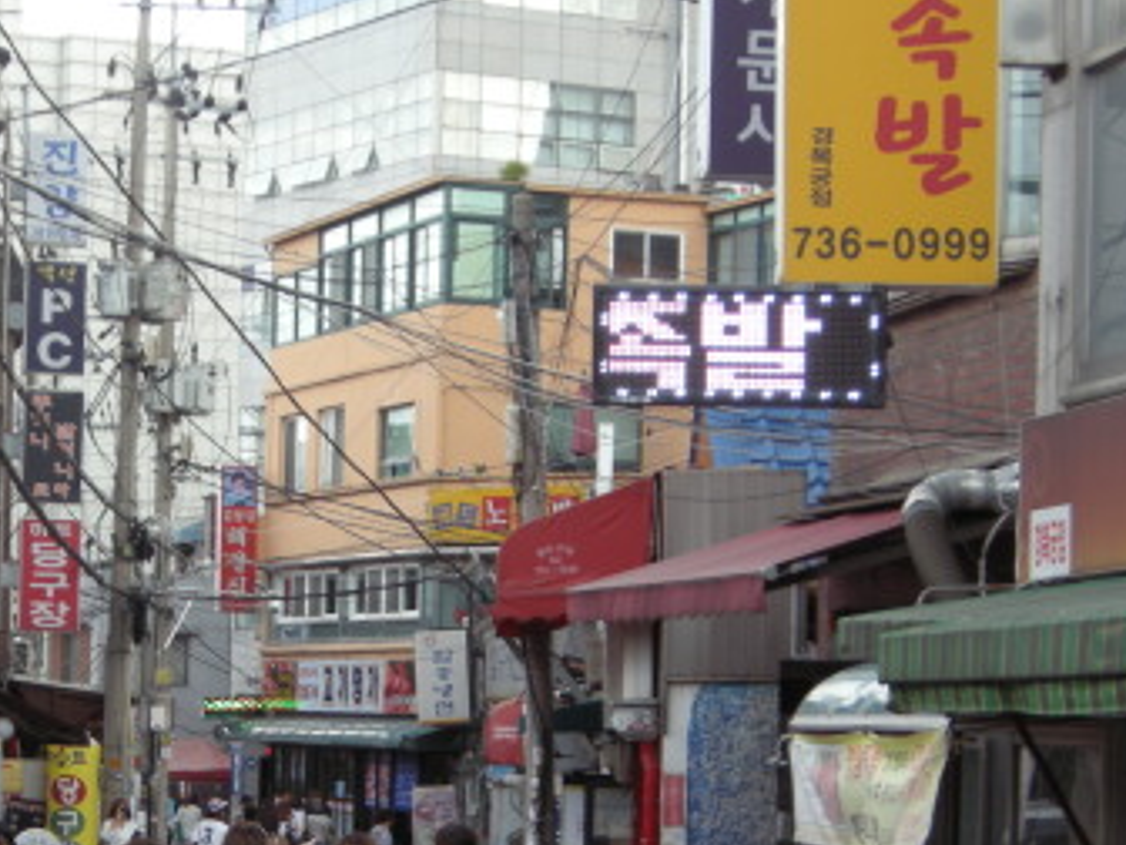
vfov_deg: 12.7
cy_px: 702
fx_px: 3773
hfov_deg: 16.9
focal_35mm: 116
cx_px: 255
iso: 64
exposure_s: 1/79.4
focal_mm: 12.9
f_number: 3.5
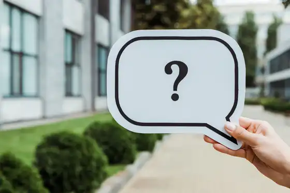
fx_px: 403
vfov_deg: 27.0
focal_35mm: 50
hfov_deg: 39.6
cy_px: 96
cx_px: 145
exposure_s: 1/160
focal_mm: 50
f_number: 5.6
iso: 100
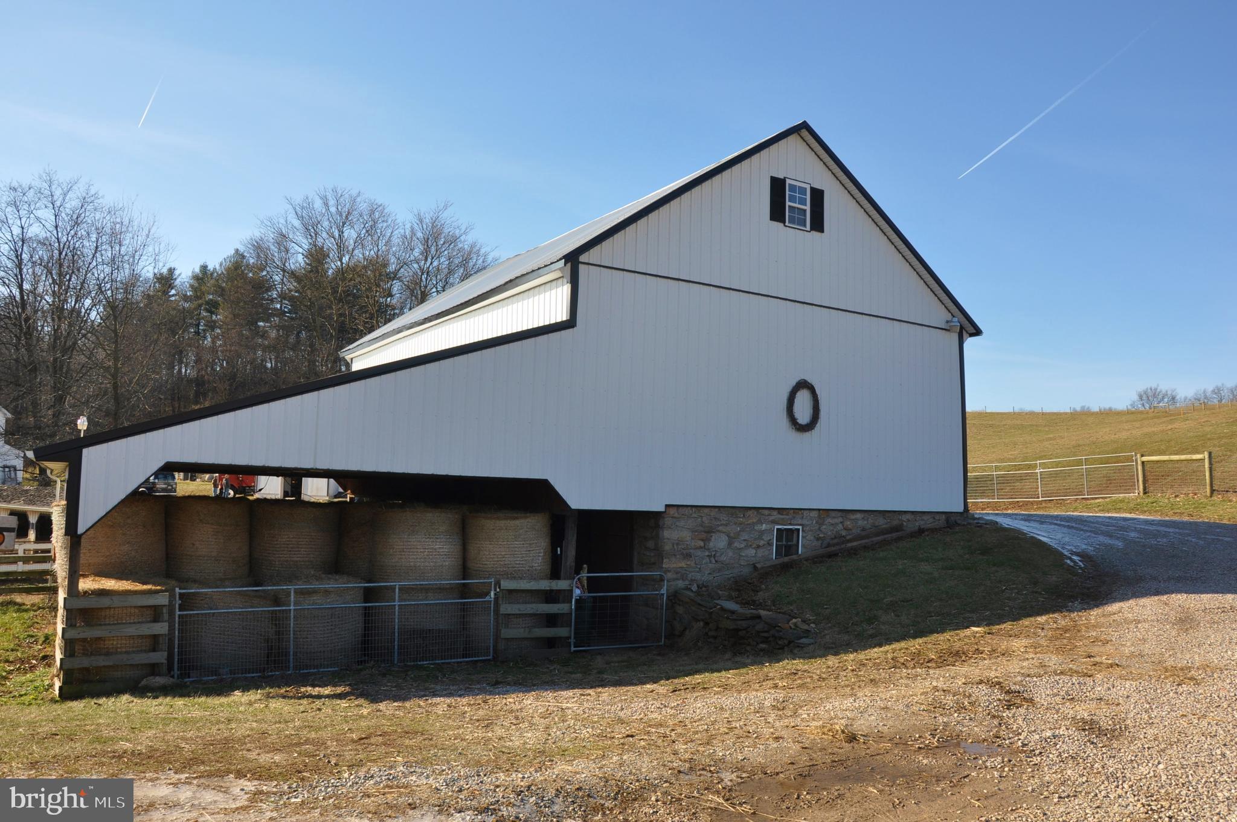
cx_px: 618
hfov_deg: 67.4
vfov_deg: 47.8
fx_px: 927
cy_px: 411
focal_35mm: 27
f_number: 8
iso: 200
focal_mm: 18
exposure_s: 1/250
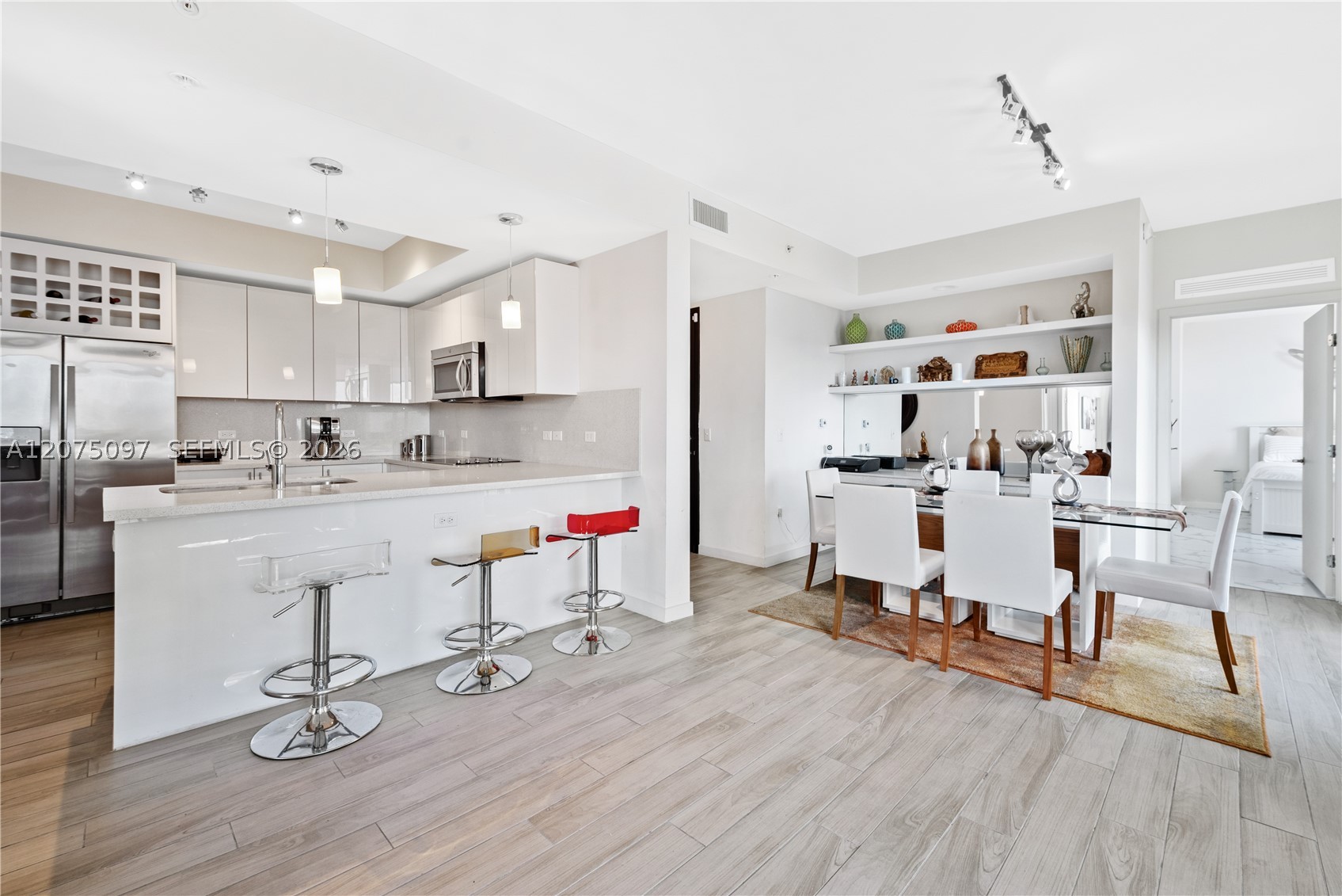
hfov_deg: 104.2
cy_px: 448
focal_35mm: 14
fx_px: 522
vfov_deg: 81.2
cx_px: 671
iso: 200
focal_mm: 14
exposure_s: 1/15
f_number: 8
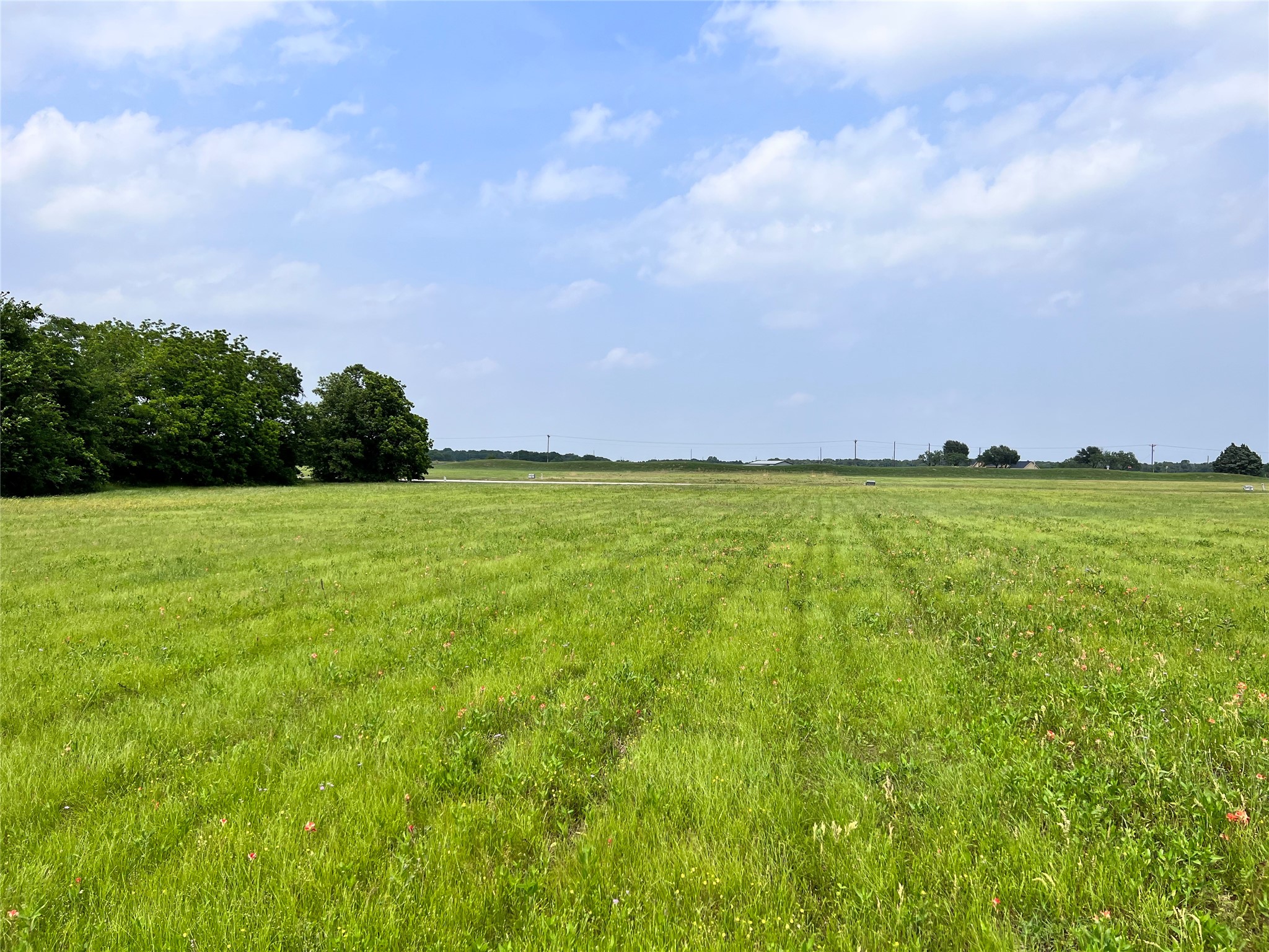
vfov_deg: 53.1
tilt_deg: -1.9
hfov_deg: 67.3
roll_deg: -0.9
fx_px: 953
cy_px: 476
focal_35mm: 26
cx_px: 634
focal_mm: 5.7
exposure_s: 1/7463
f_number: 1.5
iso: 50
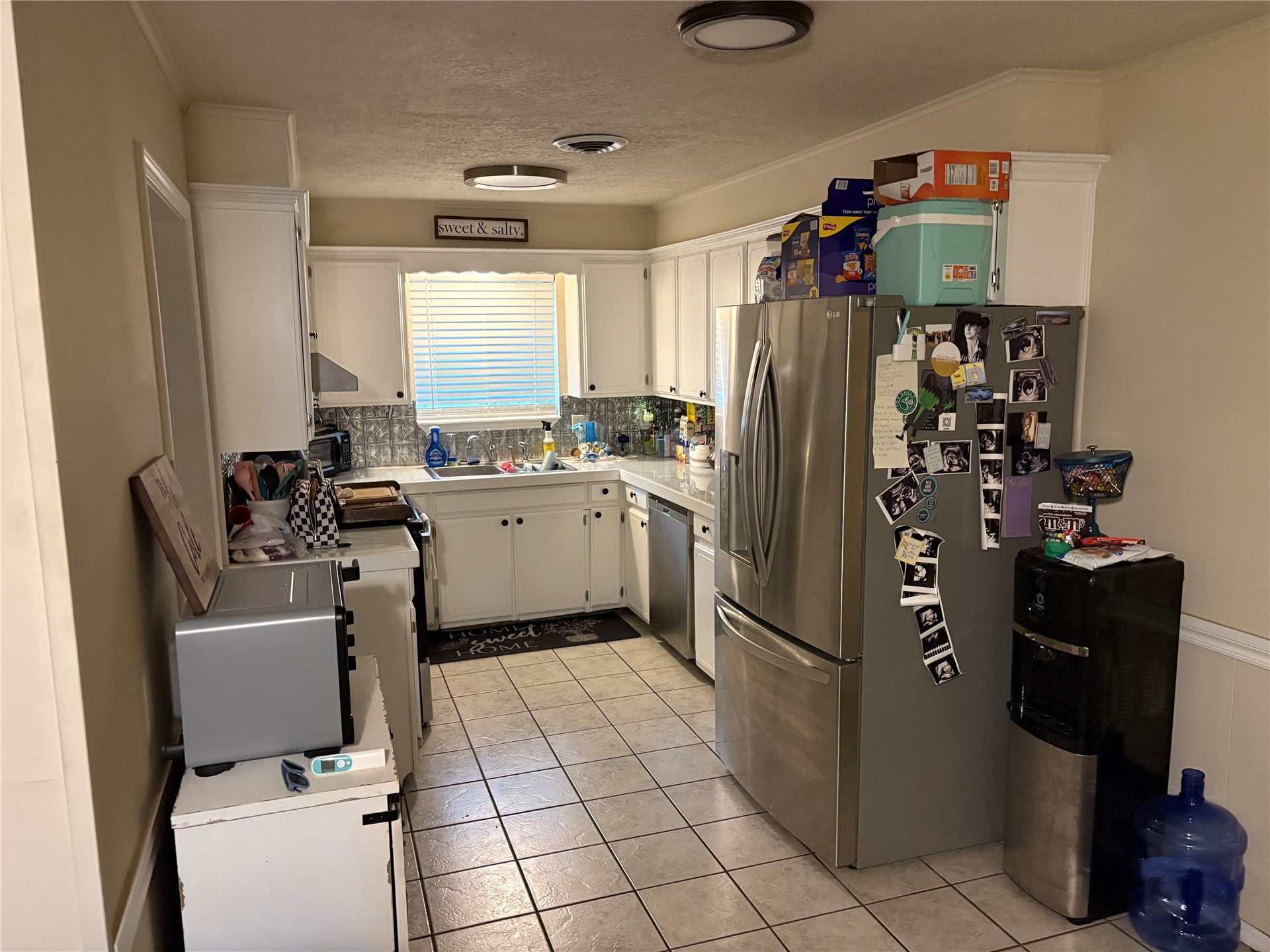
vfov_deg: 53.1
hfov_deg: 67.3
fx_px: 954
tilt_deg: -7.2
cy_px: 476
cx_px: 635
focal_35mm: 26
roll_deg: +1.6
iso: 500
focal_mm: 5.96
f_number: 1.6
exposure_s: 1/40
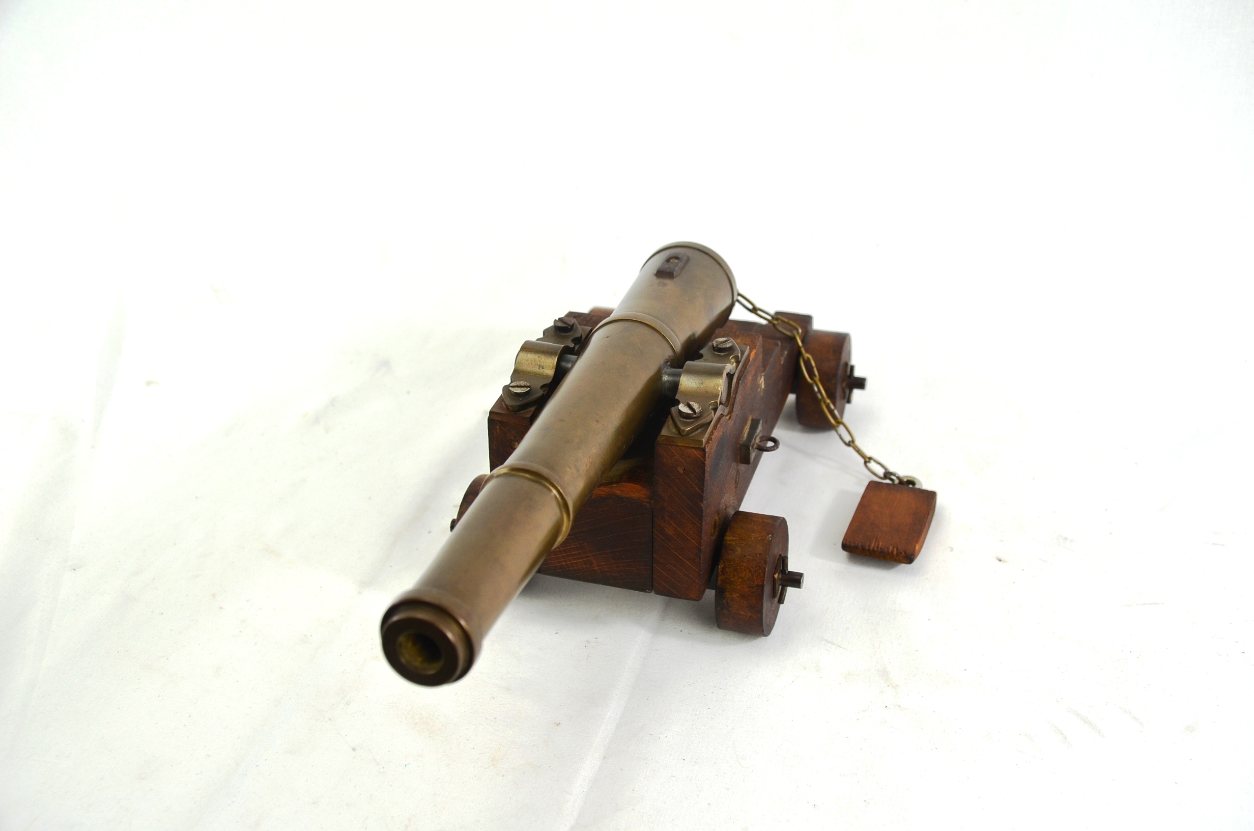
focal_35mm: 42
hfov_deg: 46.5
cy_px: 416
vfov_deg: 31.8
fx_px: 1460
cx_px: 627
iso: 220
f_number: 5.6
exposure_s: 1/125
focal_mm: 28
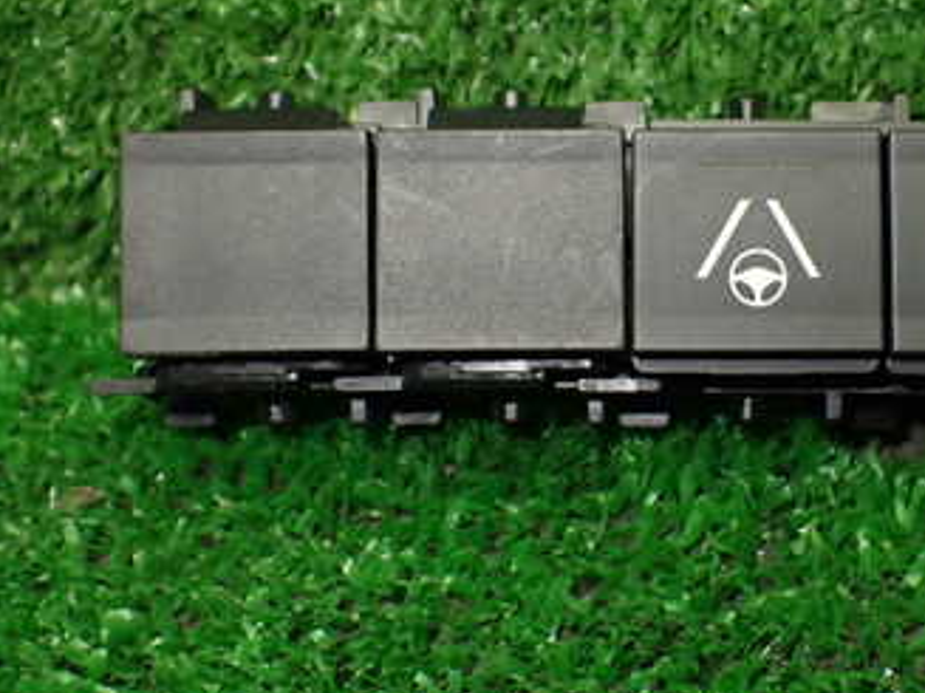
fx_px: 1469
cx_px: 642
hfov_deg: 34.5
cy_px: 286
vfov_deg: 26.5
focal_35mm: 55
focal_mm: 5.4
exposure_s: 1/125
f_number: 2.3
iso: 400
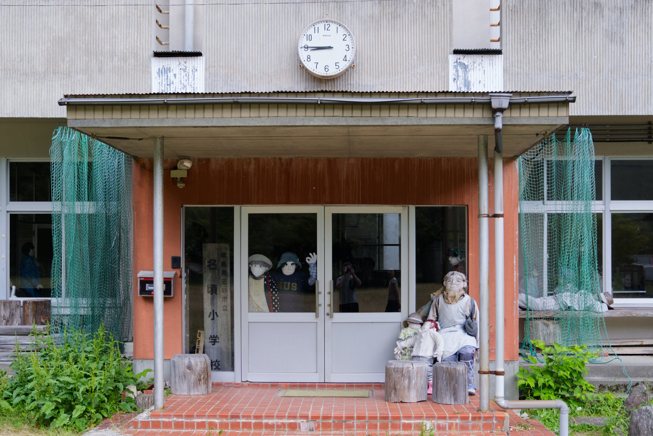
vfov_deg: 35.1
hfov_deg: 50.7
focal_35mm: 38
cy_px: 218
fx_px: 689
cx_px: 326
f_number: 3.6
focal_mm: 25.4
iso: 125
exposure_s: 1/70
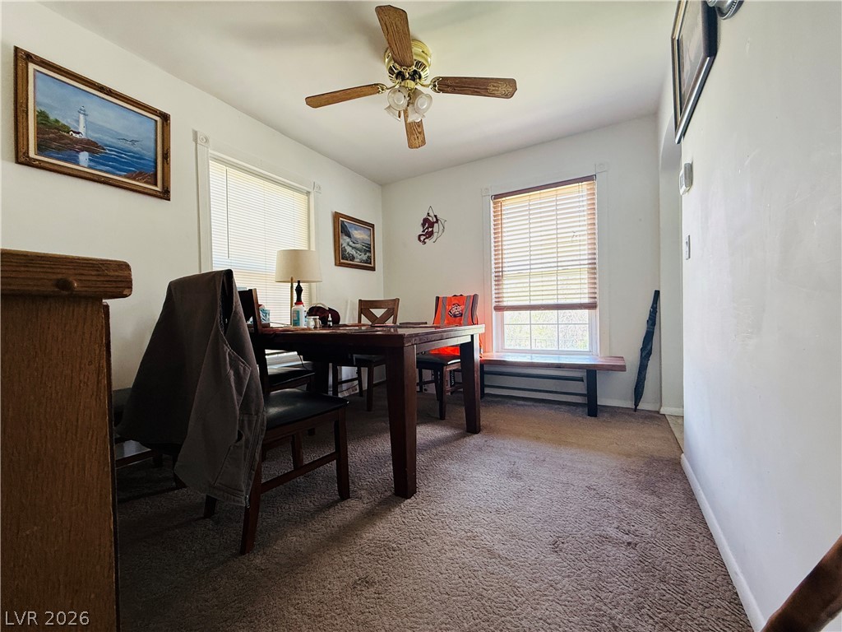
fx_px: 341
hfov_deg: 102.1
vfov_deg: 85.7
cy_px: 316
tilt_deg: +1.8
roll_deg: +0.9
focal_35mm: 14
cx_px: 421
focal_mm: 2.22
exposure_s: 1/120
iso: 160
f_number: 2.2
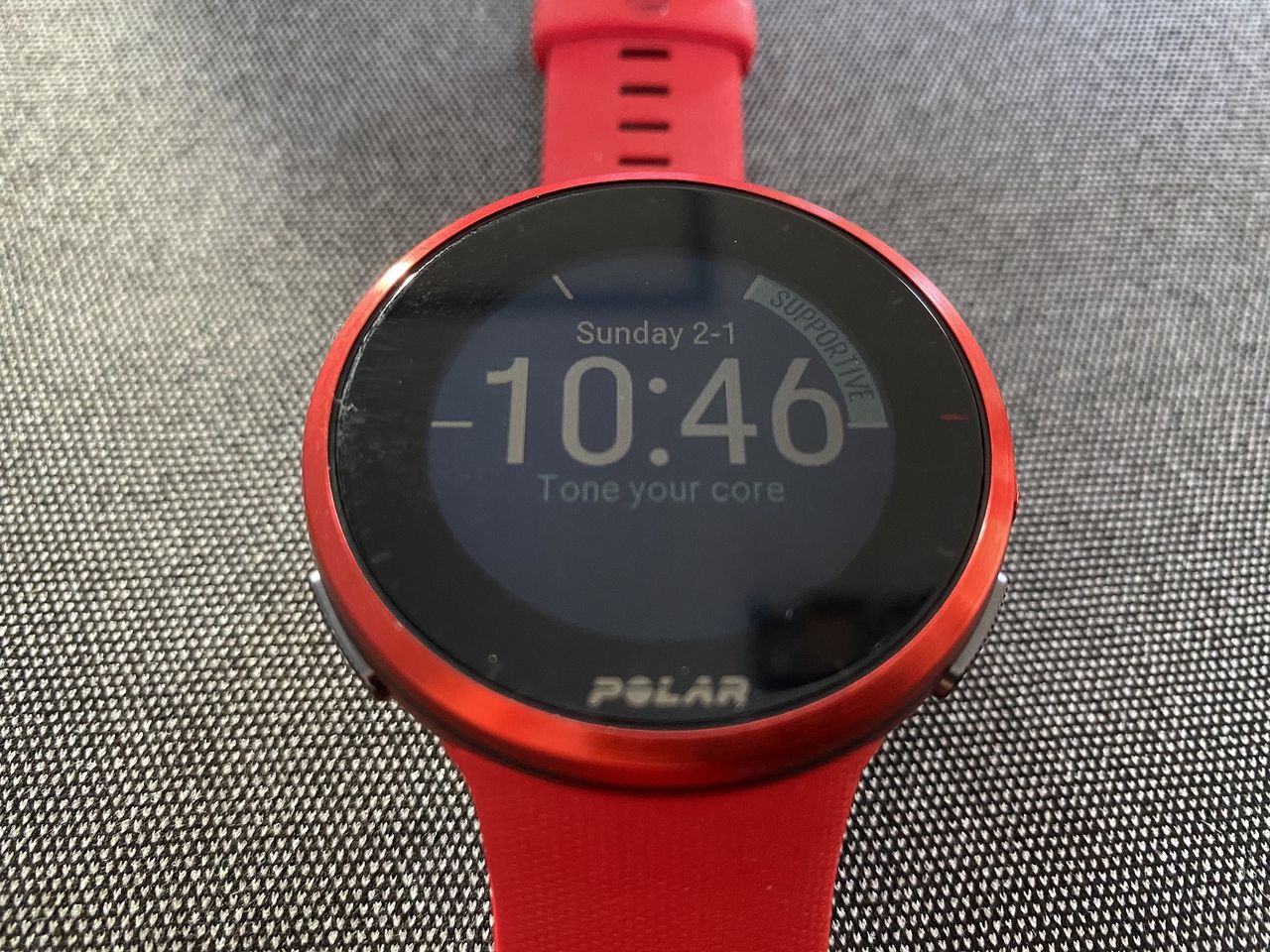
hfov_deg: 67.3
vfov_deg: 53.1
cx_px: 635
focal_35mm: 26
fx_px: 954
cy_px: 476
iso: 500
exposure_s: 1/40
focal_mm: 4.25
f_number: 1.8
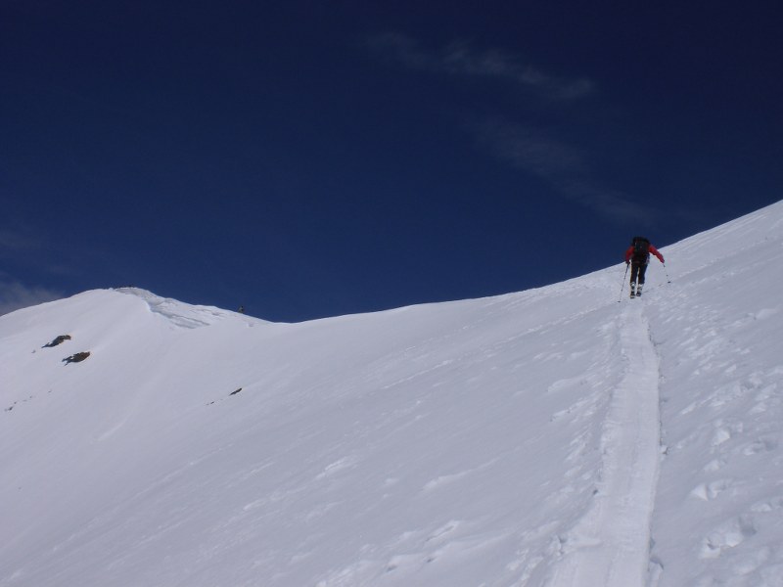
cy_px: 294
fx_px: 860
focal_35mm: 38
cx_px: 392
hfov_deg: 49.0
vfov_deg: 37.7
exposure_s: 1/2000
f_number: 4.4
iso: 50
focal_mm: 6.3
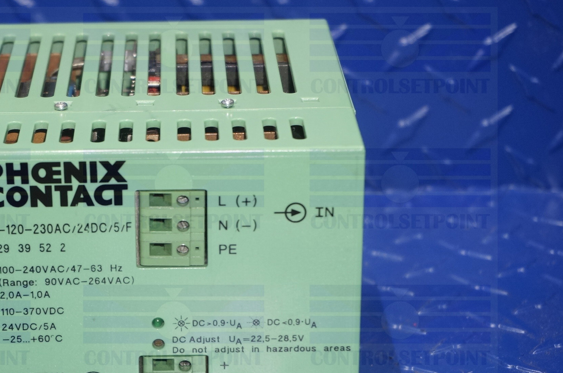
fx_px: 1733
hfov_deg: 18.4
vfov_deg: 12.3
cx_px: 154
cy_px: 240
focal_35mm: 111
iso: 640
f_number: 5.6
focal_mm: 50
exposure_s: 1/80
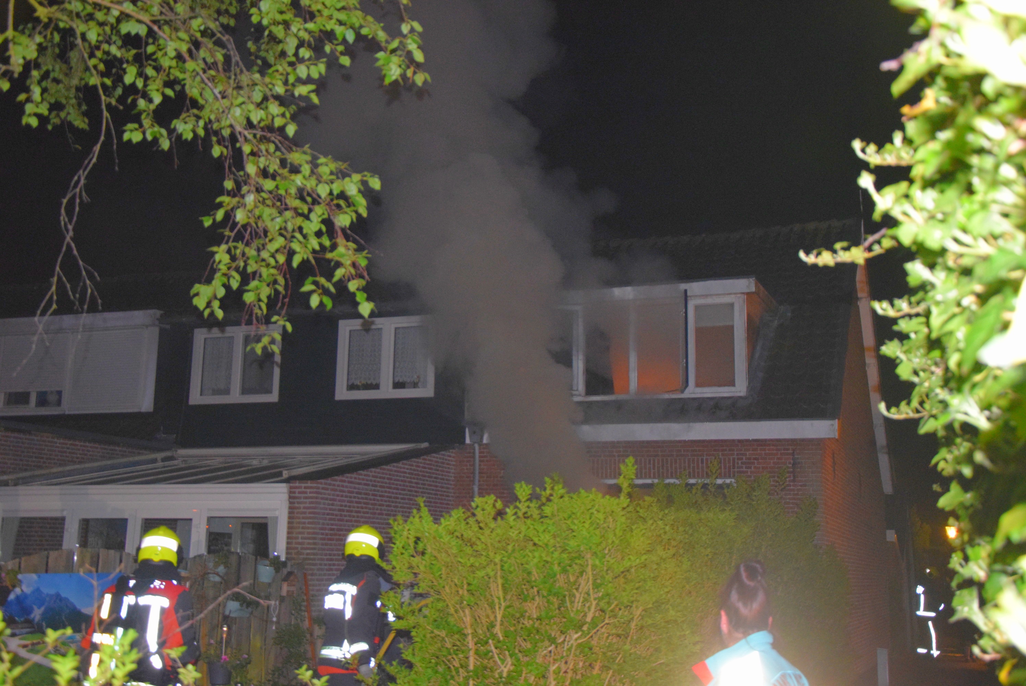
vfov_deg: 34.3
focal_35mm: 39
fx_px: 1112
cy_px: 343
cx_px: 513
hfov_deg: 49.5
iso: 3200
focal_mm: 26
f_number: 4
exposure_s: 1/60
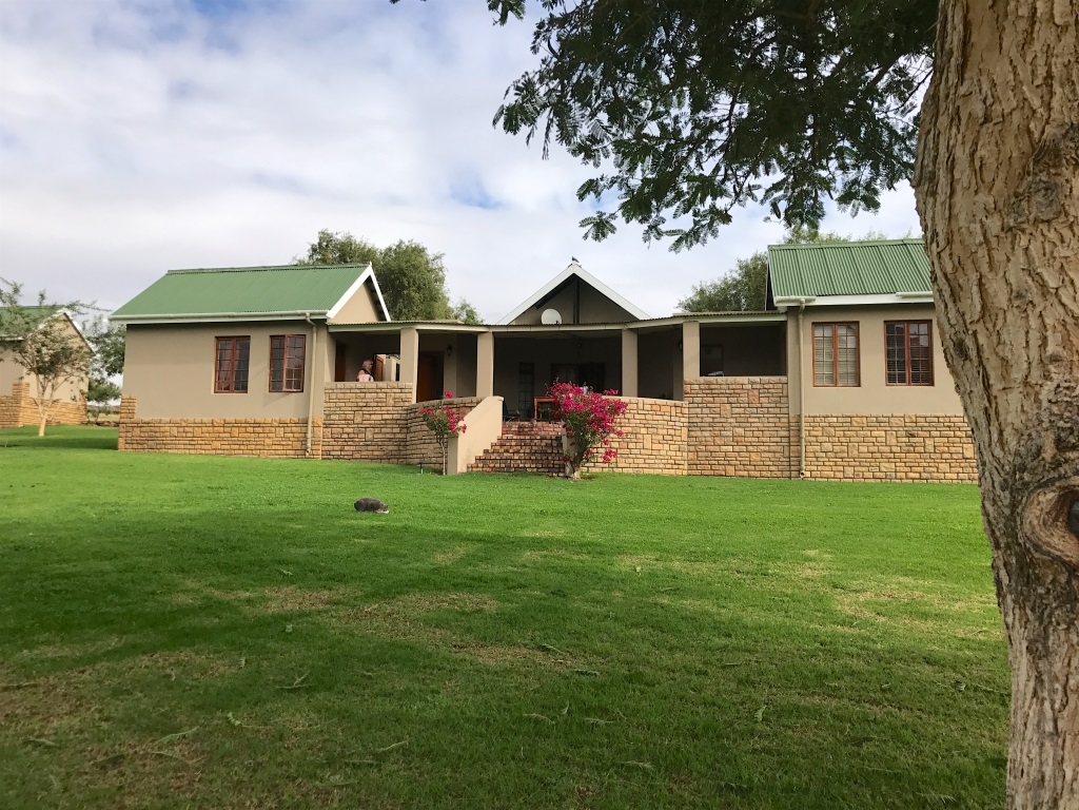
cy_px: 405
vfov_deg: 49.7
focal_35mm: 28
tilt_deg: +6.5
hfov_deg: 63.4
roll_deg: -1.1
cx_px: 540
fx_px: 873
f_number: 1.8
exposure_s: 1/2398
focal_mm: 3.99
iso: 20
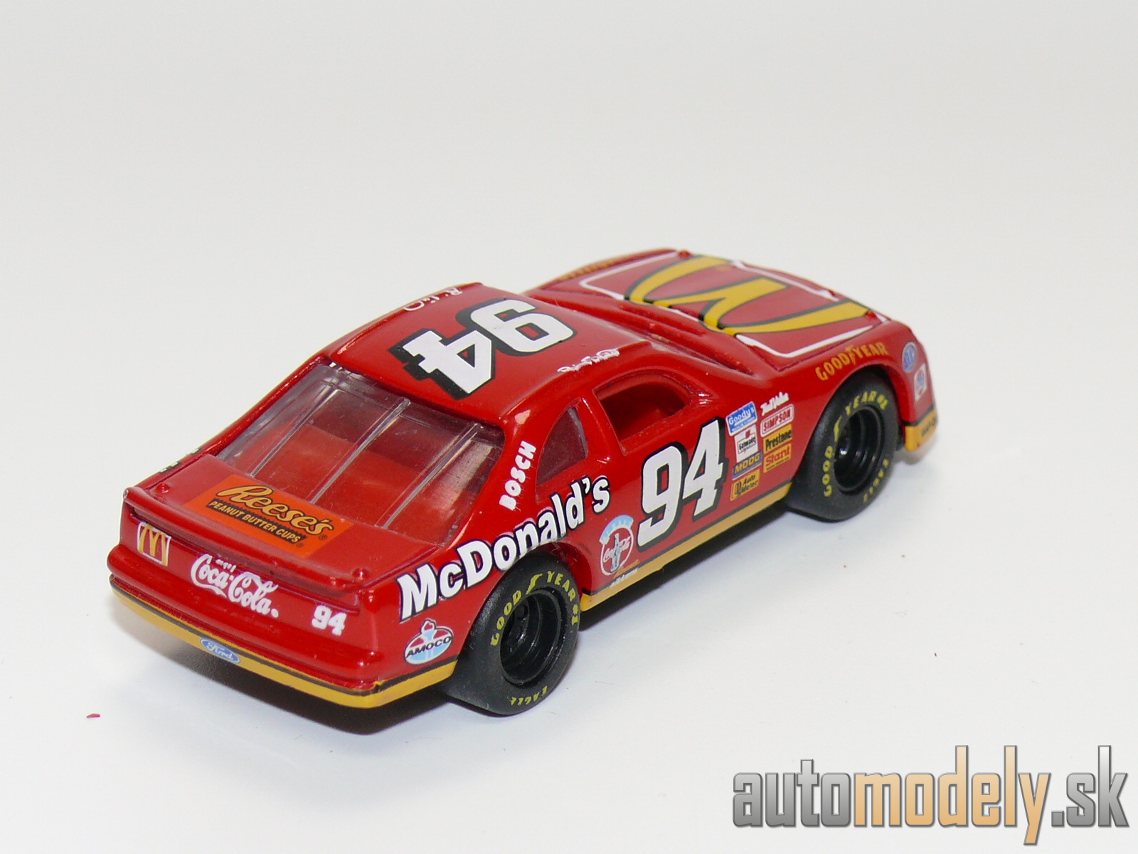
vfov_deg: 13.7
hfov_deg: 18.2
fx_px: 3550
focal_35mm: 108
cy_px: 427
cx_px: 569
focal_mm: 13.8
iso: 100
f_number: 4
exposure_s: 1/30
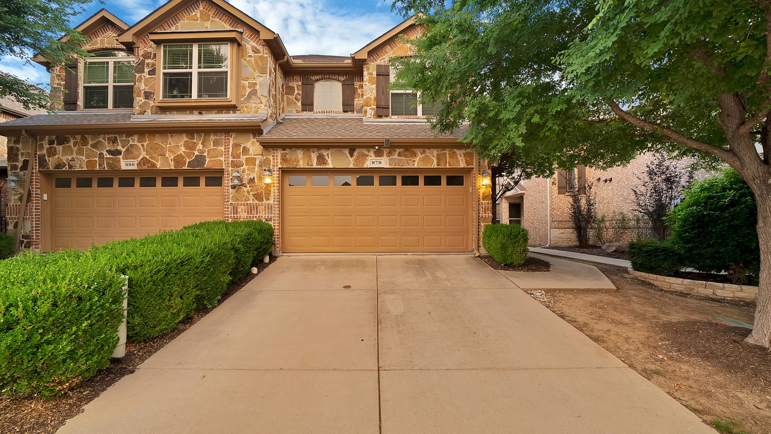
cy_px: 225
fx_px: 266
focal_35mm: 13
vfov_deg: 78.4
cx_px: 376
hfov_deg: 110.8
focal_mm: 12
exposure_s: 1/15
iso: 640
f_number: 9
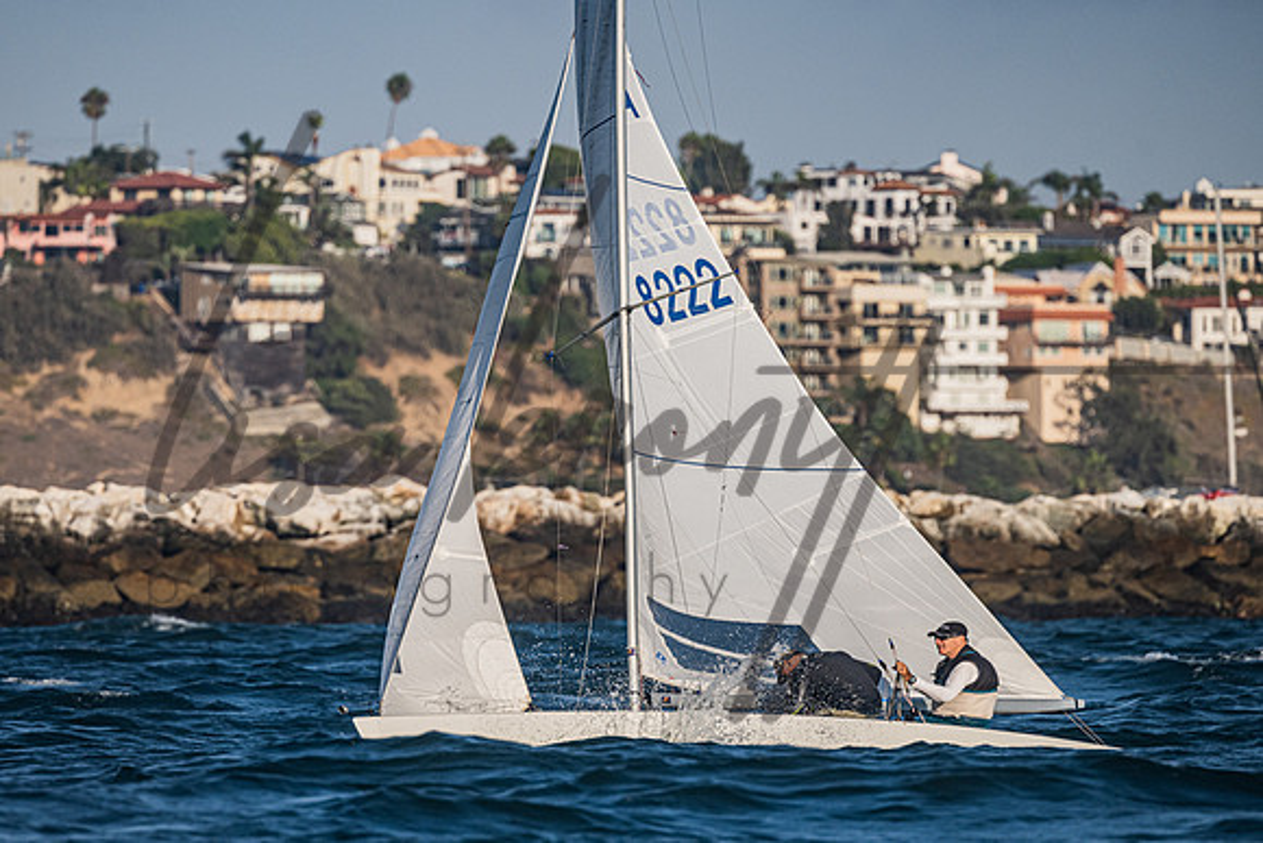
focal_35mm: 526
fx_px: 18464
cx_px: 562
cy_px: 492
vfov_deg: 2.6
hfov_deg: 3.9
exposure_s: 1/3200
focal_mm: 400
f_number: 6.3
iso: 400
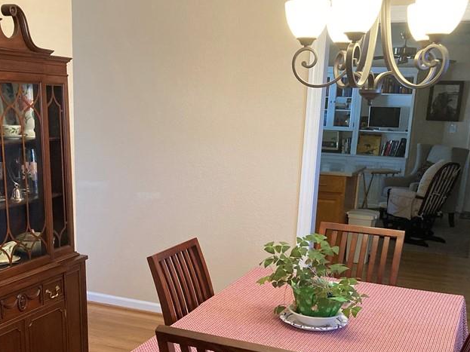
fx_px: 624
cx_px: 200
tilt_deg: -15.2
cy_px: 277
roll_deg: -2.7
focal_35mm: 46
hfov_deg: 41.1
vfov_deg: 30.8
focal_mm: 3.99
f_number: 1.8
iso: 320
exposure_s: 1/60
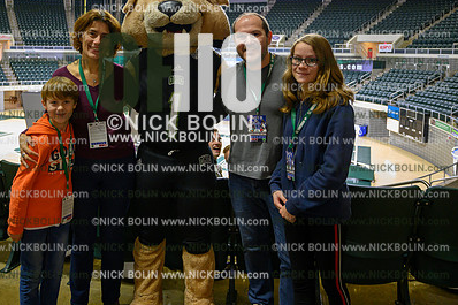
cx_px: 180
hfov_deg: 54.0
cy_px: 88
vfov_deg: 37.2
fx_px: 445
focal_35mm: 35
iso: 2000
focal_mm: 24
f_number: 4
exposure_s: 1/50
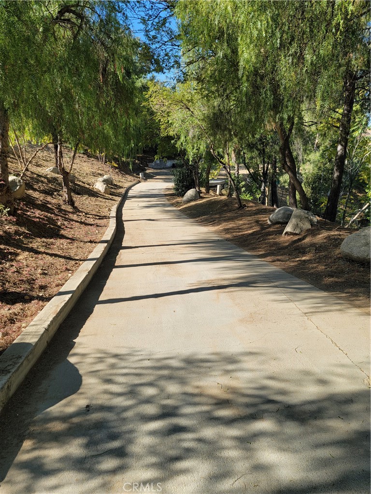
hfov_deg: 54.9
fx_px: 357
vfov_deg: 69.4
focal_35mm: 25
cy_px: 247
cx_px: 186
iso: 20
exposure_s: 1/574
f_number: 1.8
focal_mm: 7
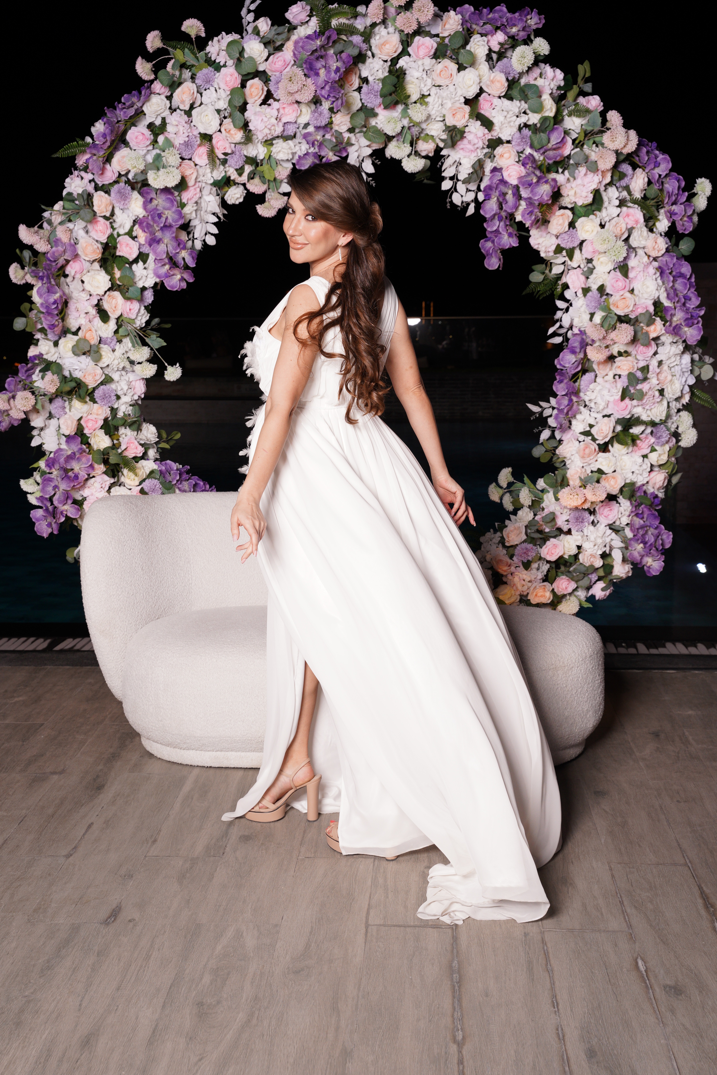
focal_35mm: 47
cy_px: 538
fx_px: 1401
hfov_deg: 28.7
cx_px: 358
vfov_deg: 42.0
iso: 640
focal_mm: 46.9
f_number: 8
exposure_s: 1/125
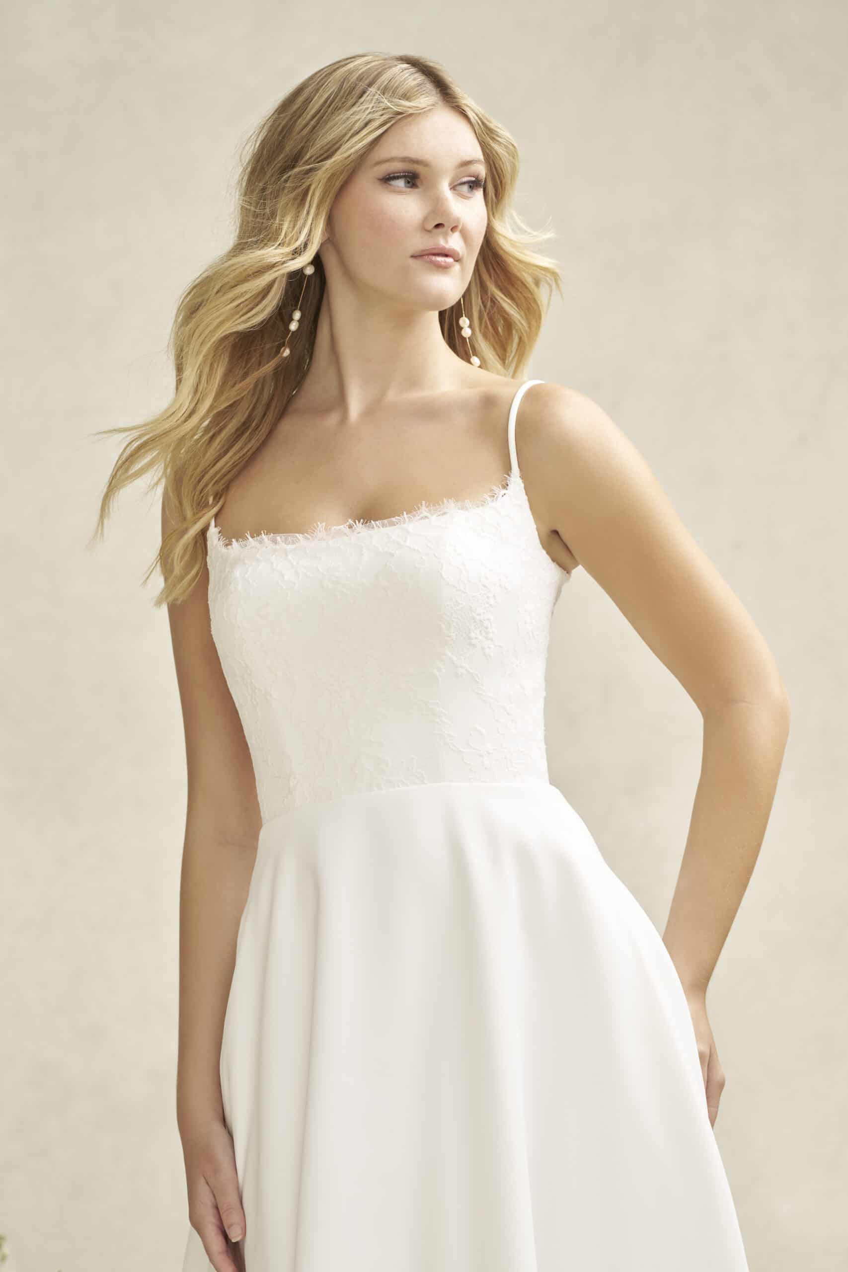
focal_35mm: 200
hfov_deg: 6.9
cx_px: 424
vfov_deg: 10.3
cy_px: 636
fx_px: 7065
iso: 400
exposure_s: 1/125
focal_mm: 200
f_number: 5
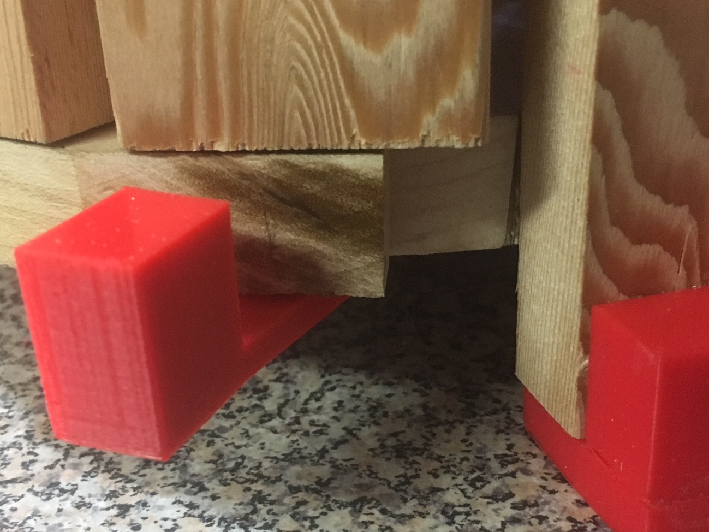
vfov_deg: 32.2
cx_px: 365
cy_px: 291
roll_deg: +0.6
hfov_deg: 42.1
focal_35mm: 45
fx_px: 922
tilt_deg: -24.8
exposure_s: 1/15
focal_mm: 4.15
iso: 250
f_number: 2.2
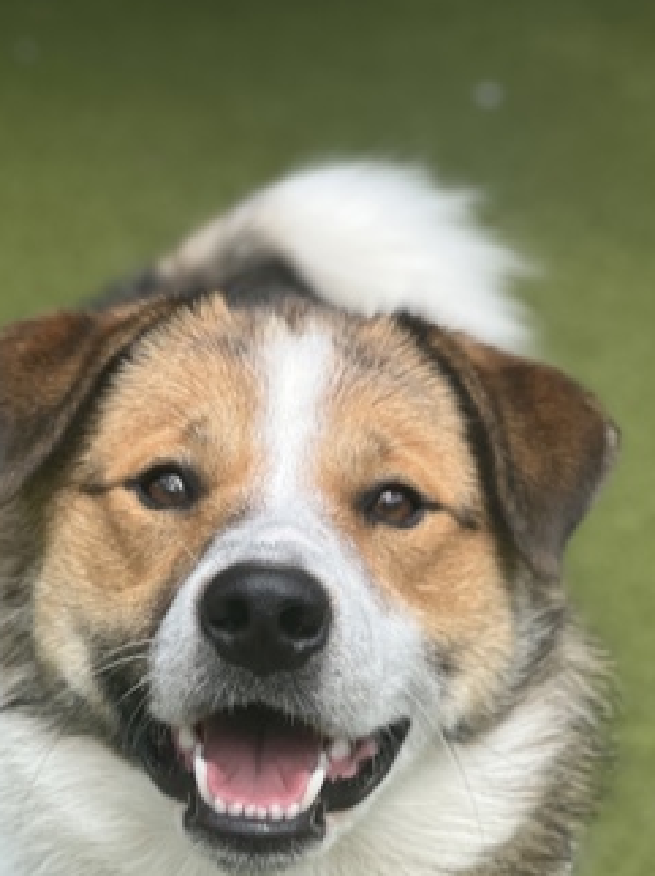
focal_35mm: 134
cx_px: 302
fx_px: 3385
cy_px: 596
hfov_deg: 11.1
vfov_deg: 14.7
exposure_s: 1/236
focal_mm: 9
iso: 25
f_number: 2.8
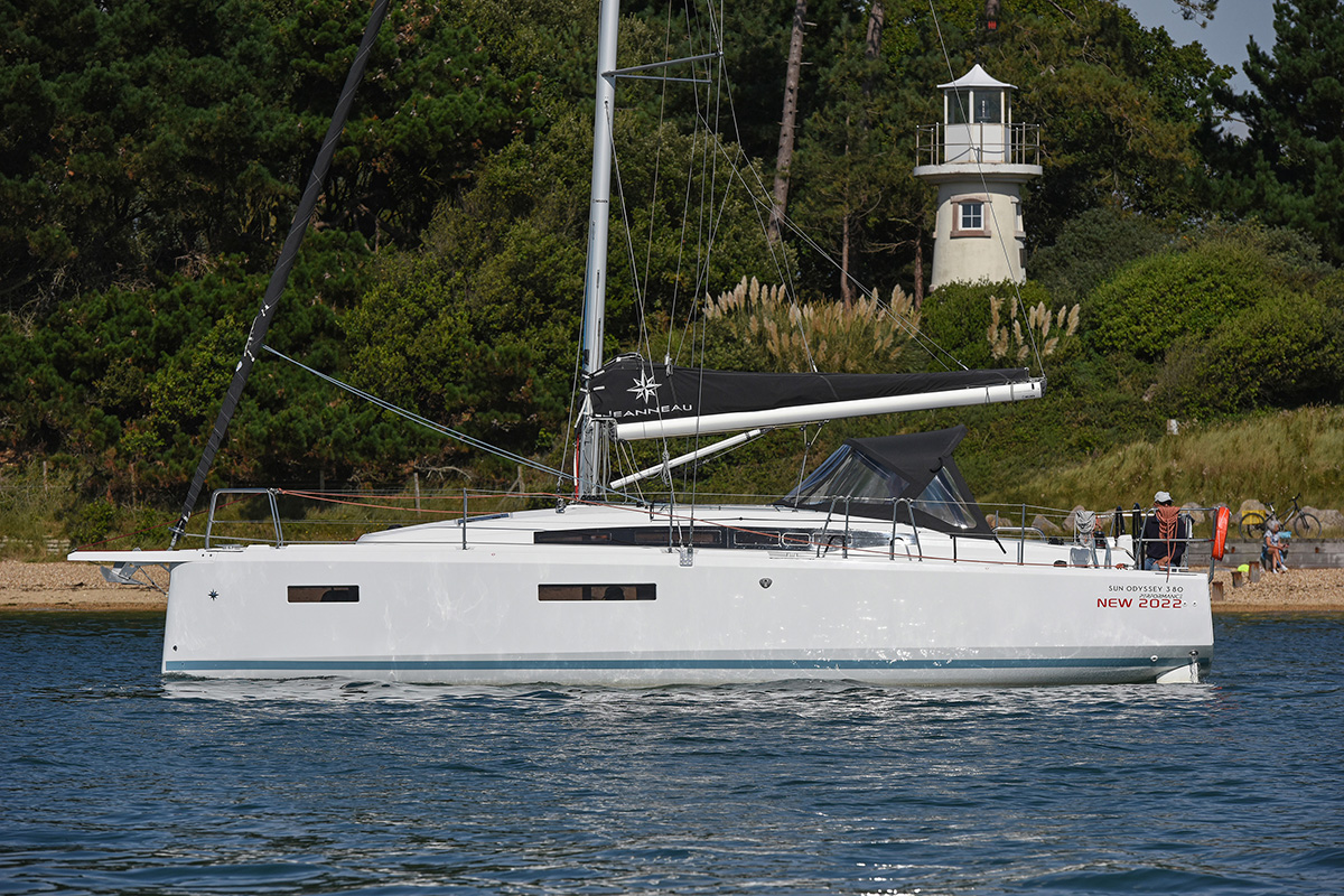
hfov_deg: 12.1
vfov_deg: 8.1
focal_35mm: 170
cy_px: 448
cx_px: 672
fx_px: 6346
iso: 400
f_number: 10
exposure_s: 1/3200
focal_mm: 170
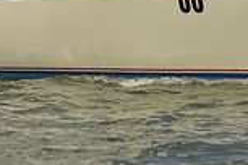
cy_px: -125
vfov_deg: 3.8
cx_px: 123
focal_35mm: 361
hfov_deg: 5.7
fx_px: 2487
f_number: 6.3
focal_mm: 95
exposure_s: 1/800
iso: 200
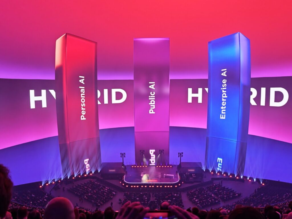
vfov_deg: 40.7
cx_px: 146
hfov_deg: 52.6
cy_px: 110
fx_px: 295
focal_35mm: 35
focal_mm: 6.55
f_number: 1.6
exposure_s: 1/50
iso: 80
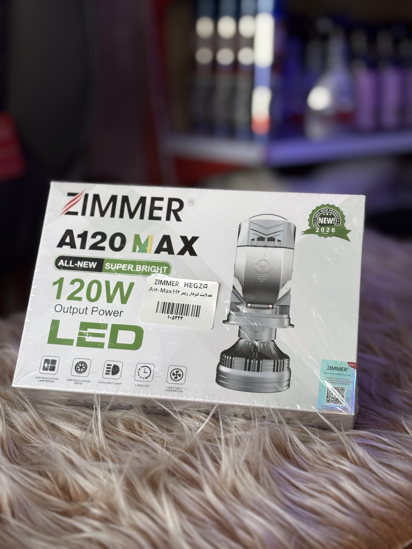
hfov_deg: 28.0
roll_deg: -0.1
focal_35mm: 52
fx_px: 825
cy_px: 274
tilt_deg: -13.9
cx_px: 206
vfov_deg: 36.8
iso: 25
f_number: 1.6
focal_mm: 5.96
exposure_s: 1/153
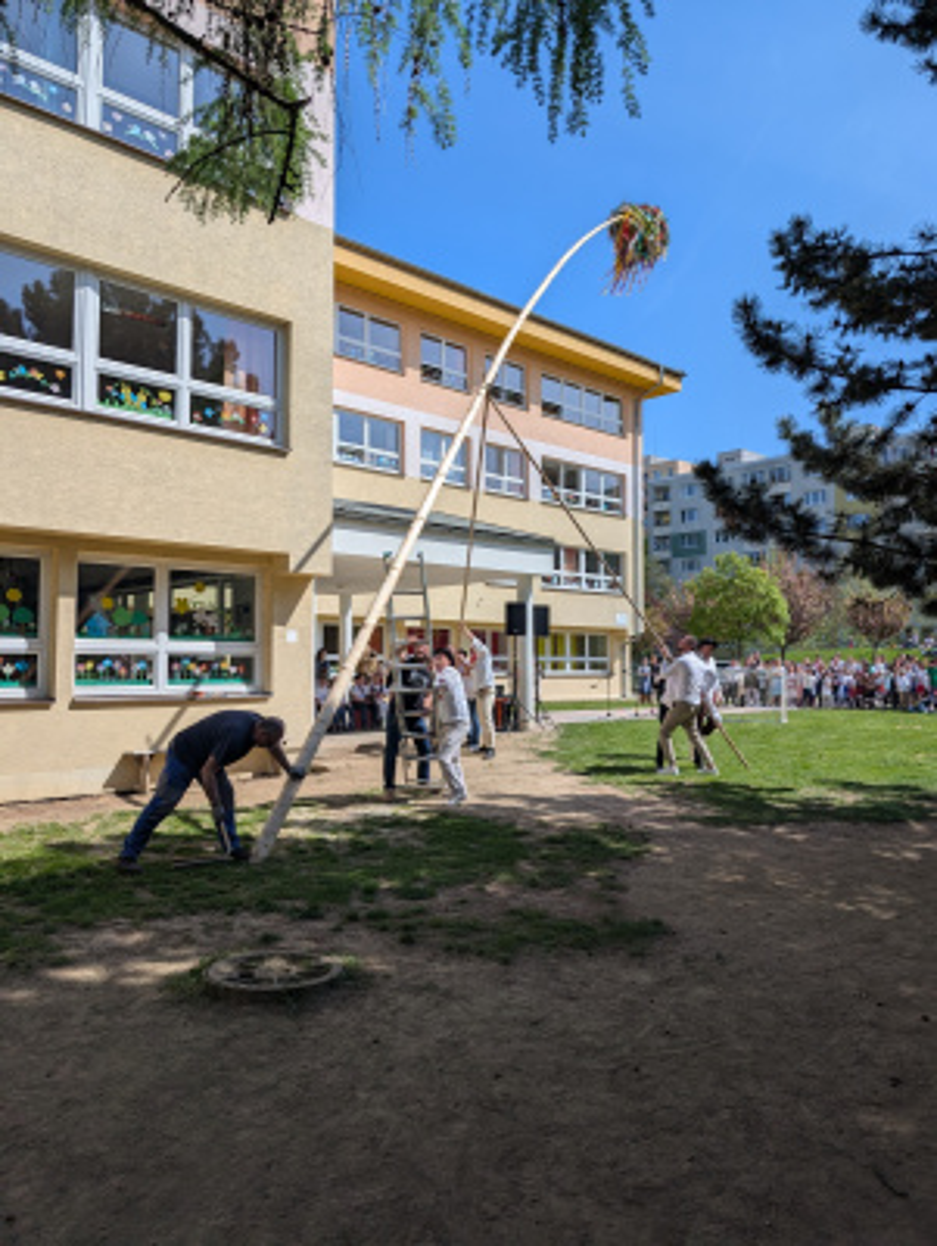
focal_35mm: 24
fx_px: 864
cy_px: 623
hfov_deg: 56.9
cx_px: 468
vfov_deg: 71.5
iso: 19
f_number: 1.68
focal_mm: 6.9
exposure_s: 1/1357
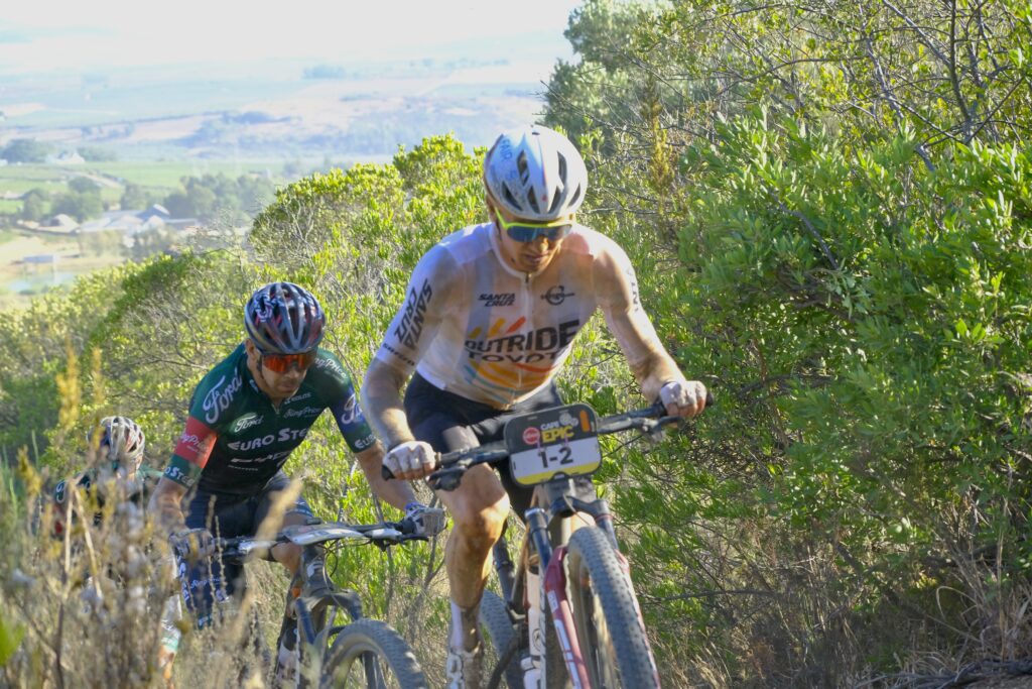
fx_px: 3010
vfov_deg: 13.0
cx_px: 516
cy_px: 344
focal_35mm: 105
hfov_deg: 19.5
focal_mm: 70
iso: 800
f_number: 5.6
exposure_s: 1/500
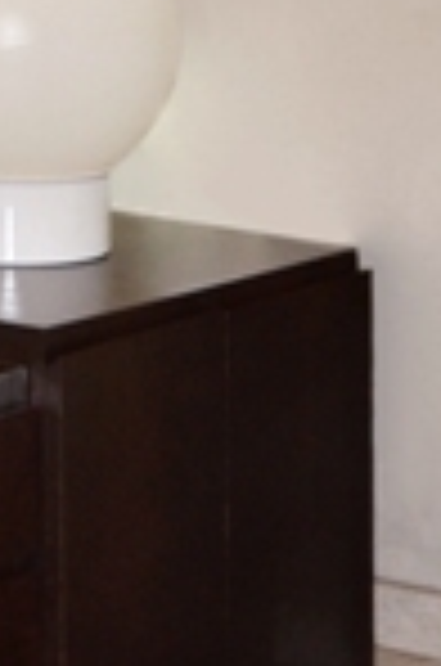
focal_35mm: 208
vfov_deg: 9.7
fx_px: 3840
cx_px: -432
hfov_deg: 6.4
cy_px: -189
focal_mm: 20
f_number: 5.6
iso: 400
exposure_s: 1/60
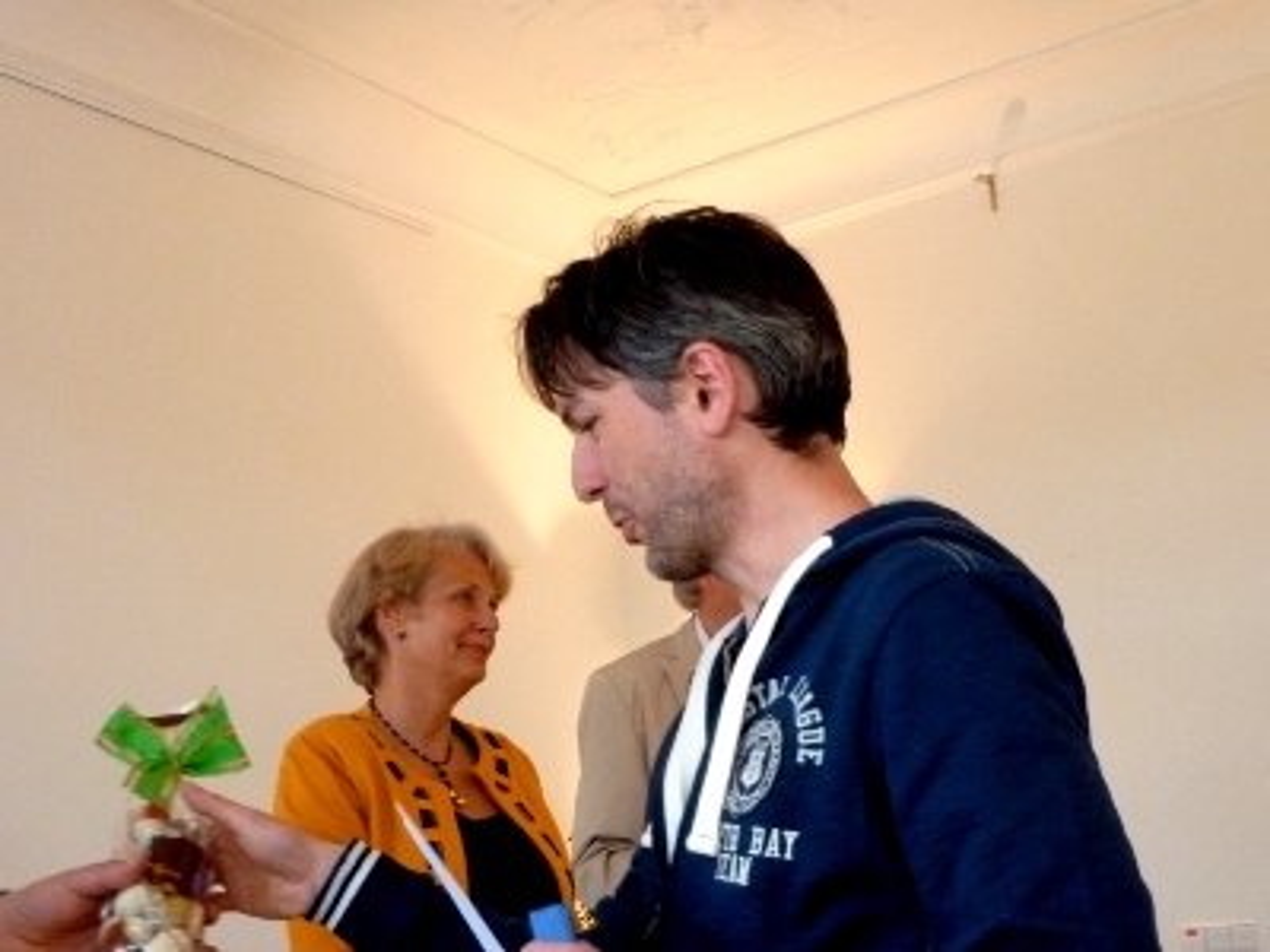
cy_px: 476
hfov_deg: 39.7
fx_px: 1761
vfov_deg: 30.3
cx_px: 635
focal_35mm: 48
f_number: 3.8
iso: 800
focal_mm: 7.9
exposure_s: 1/50
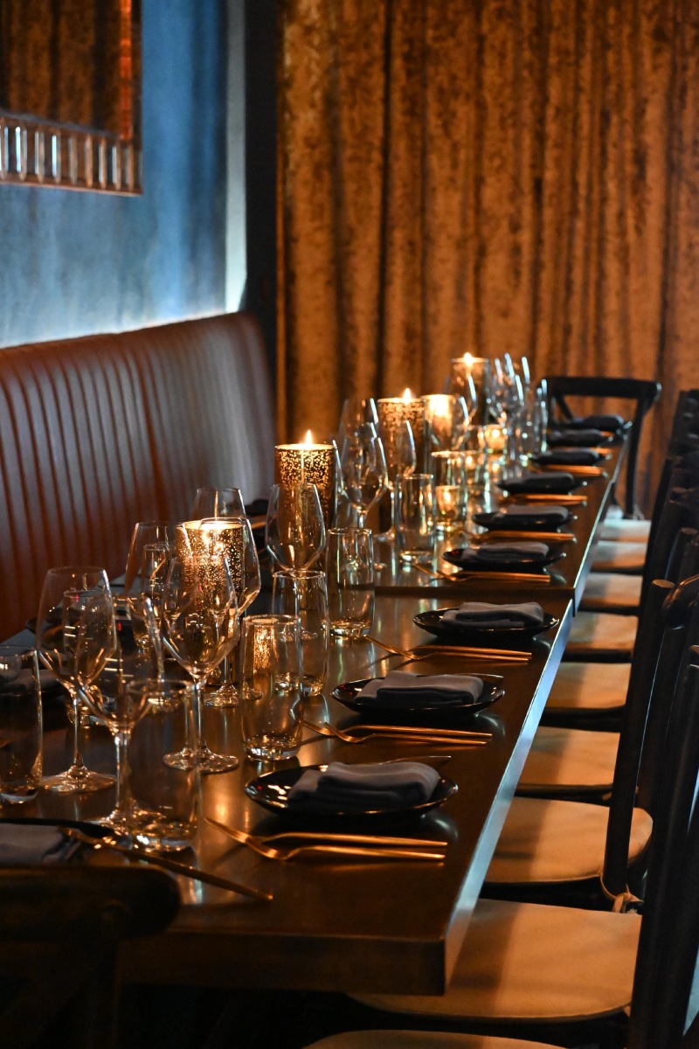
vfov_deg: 23.4
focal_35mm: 87
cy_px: 524
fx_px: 2534
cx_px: 350
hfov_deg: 15.7
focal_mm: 58
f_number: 4.5
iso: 25600
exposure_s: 1/200
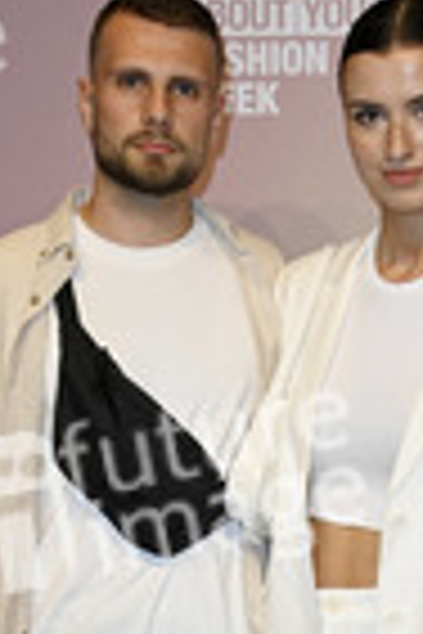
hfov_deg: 12.7
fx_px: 1903
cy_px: 724
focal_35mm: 108
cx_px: 266
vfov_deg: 18.1
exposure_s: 1/250
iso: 320
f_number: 5.6
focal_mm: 38
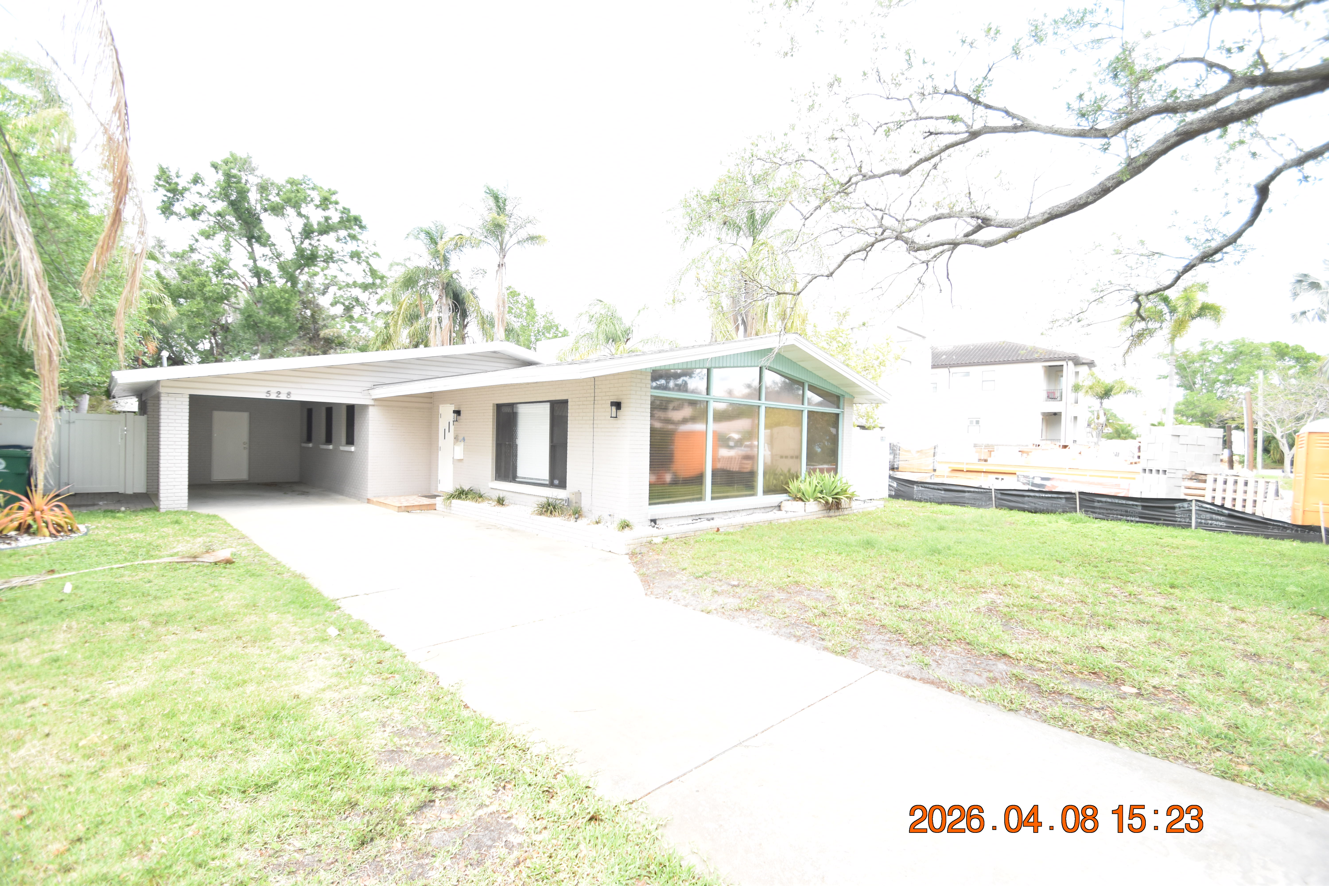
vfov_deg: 77.3
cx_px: 664
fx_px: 554
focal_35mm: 15
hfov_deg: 100.4
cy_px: 443
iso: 800
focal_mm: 10
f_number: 3.5
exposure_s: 1/750
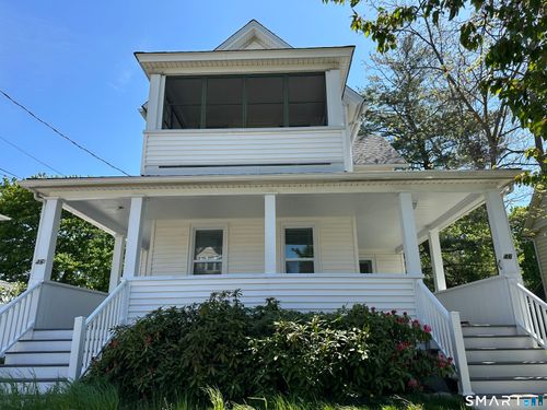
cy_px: 205
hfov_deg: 71.6
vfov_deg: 56.8
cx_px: 274
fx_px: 379
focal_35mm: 24
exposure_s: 1/2203
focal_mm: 6.86
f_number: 1.78
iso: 80
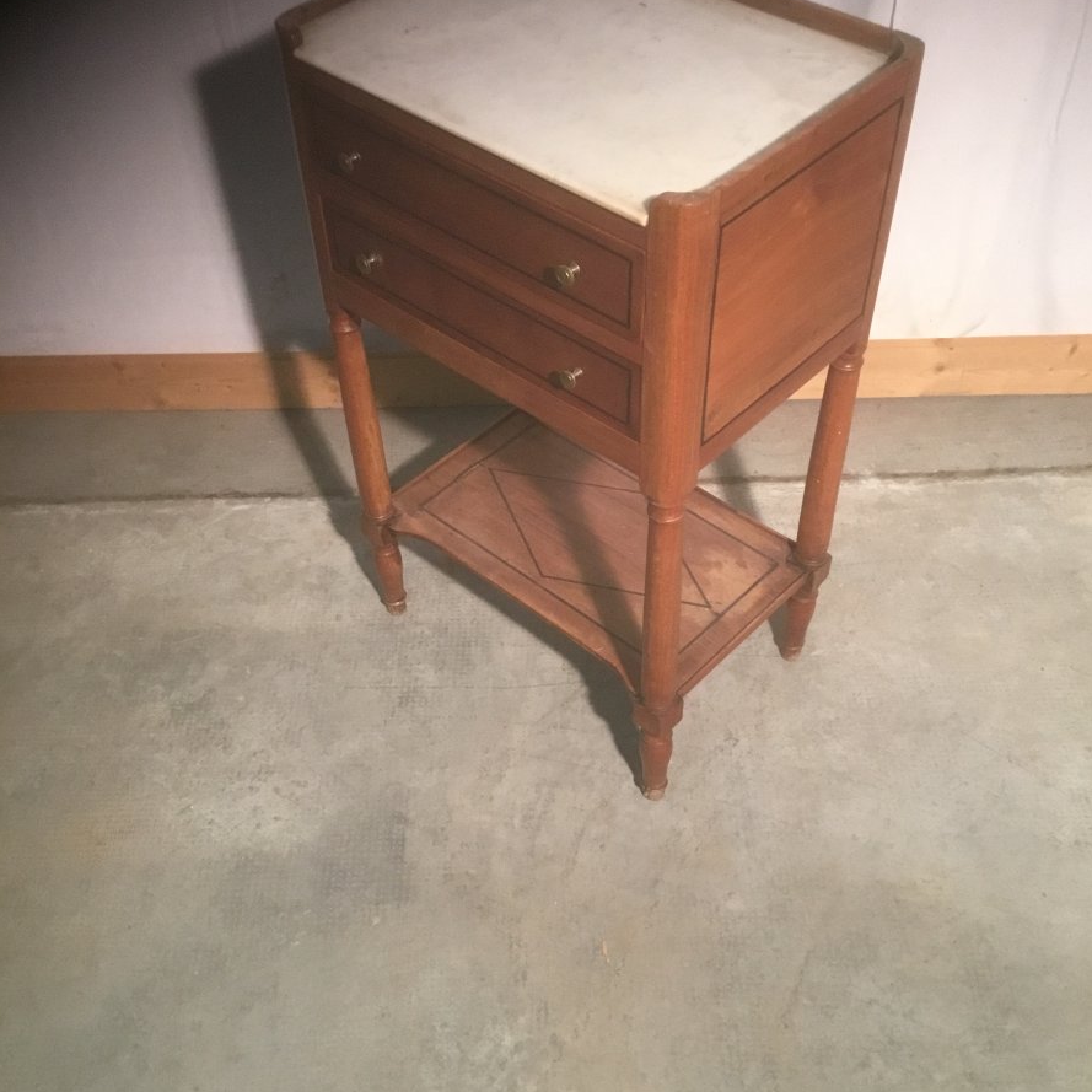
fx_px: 1321
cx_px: 549
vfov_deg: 44.9
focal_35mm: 37
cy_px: 583
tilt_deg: -47.6
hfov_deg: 44.9
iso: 160
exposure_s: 1/33
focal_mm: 3.3
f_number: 2.4
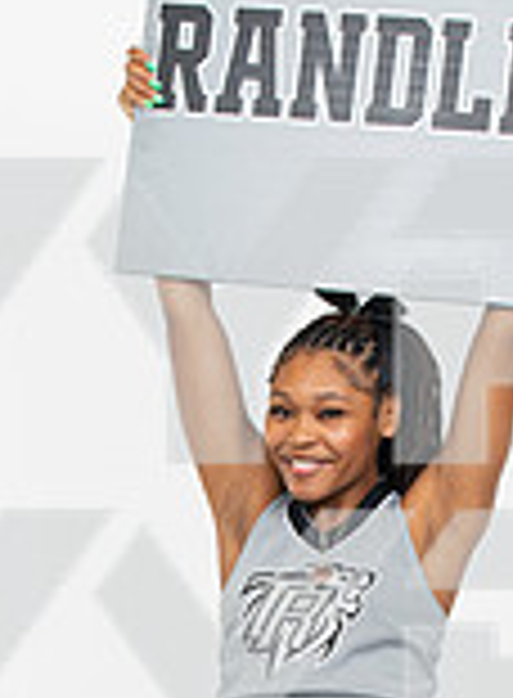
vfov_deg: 18.1
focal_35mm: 107
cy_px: 662
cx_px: 318
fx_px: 2141
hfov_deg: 13.7
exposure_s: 1/640
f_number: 5.6
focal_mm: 24
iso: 640
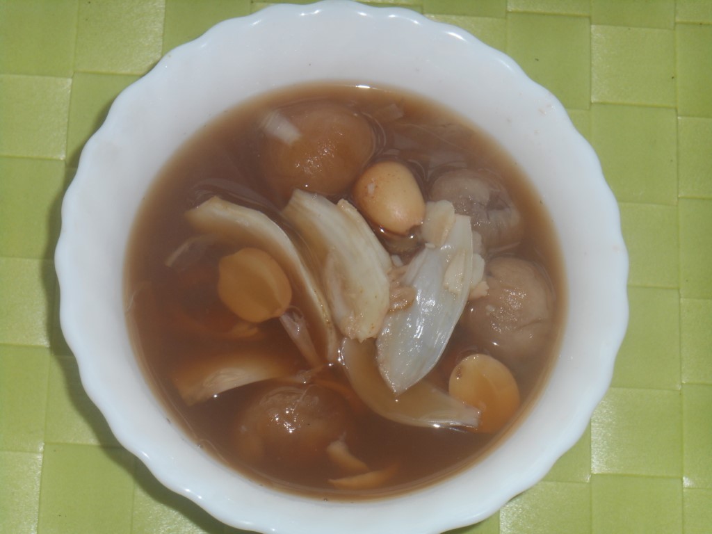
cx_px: 356
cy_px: 267
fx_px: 2160
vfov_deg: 14.1
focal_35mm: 105
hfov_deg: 18.7
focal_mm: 18.8
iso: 80
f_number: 5.1
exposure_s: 1/60
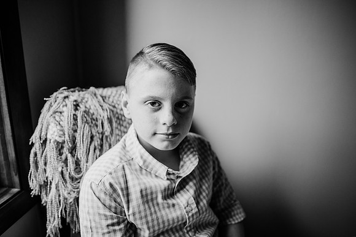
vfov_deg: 53.2
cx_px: 178
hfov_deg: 73.7
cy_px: 118
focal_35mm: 24
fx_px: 237
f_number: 2
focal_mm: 24
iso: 640
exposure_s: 1/640
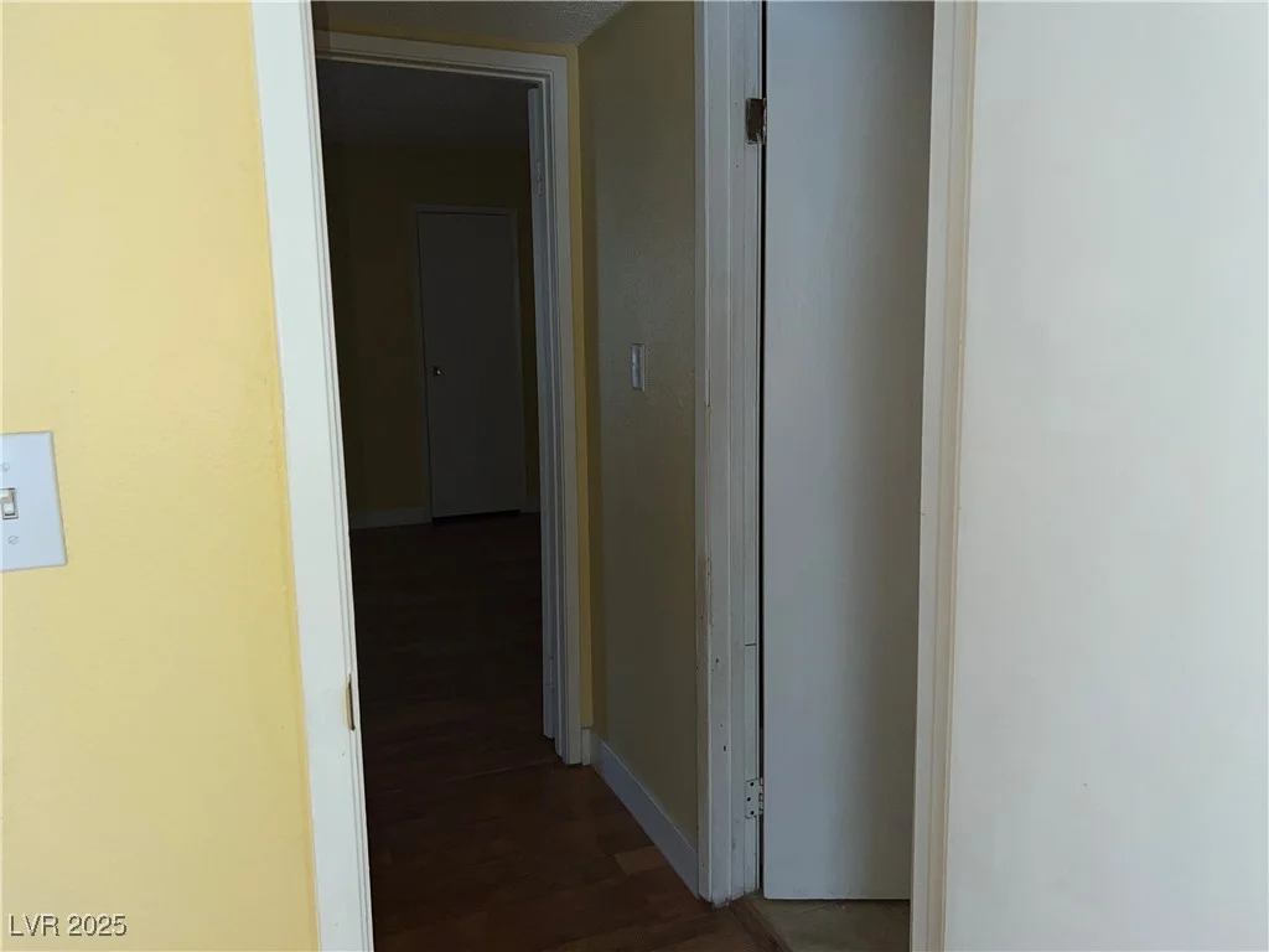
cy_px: 476
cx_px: 634
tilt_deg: -11.6
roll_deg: +1.8
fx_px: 953
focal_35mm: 26
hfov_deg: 67.3
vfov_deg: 53.1
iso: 32
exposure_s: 1/388
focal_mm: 5.7
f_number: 1.5
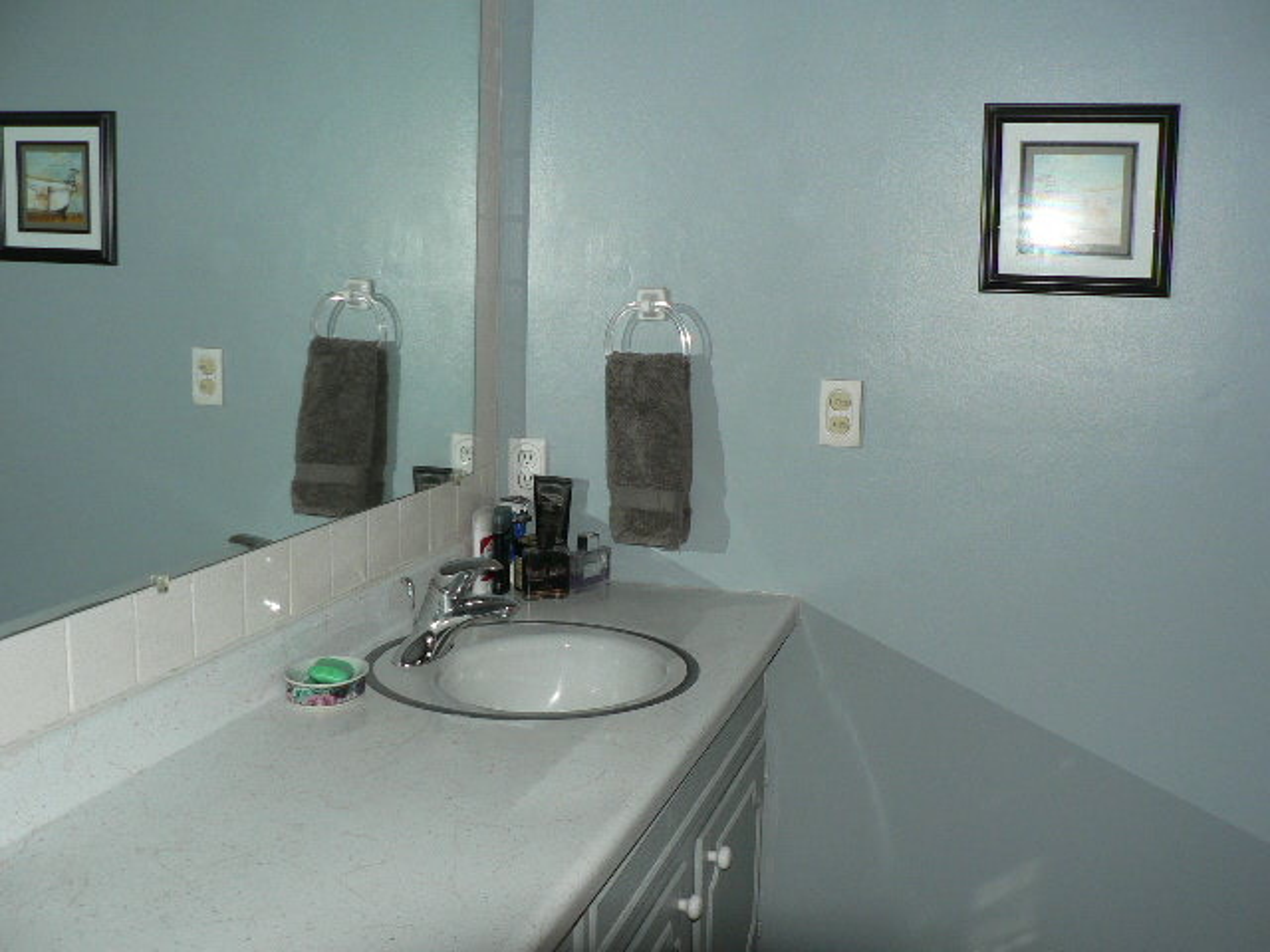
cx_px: 635
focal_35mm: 36
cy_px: 476
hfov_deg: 51.4
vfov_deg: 39.7
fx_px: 1321
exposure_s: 1/60
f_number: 2.8
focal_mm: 6
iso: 100
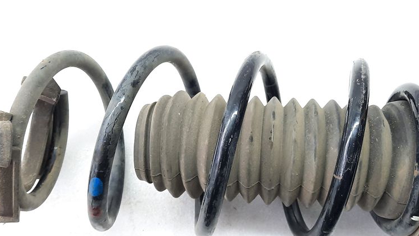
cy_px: 116
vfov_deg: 27.1
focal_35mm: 44
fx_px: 489
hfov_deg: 46.3
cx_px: 233
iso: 160
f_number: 2
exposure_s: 1/50
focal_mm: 4.6
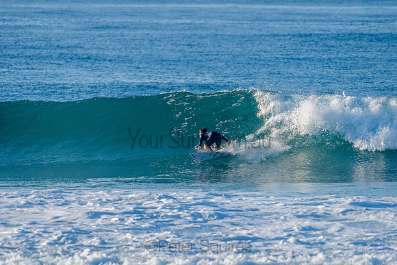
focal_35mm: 500
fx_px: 5515
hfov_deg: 4.1
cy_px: 132
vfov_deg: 2.8
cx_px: 198
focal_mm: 500
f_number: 5.6
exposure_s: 1/2000
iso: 320
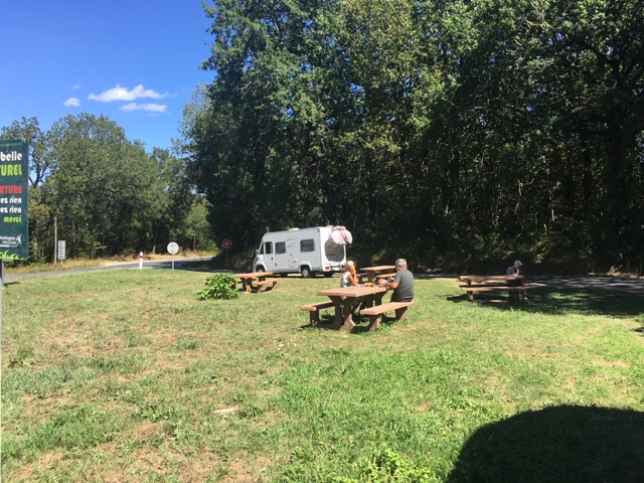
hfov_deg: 61.7
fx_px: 540
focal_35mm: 29
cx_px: 322
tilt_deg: -2.2
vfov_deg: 48.2
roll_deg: +0.4
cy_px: 242
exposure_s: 1/680
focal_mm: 4.15
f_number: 2.2
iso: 25
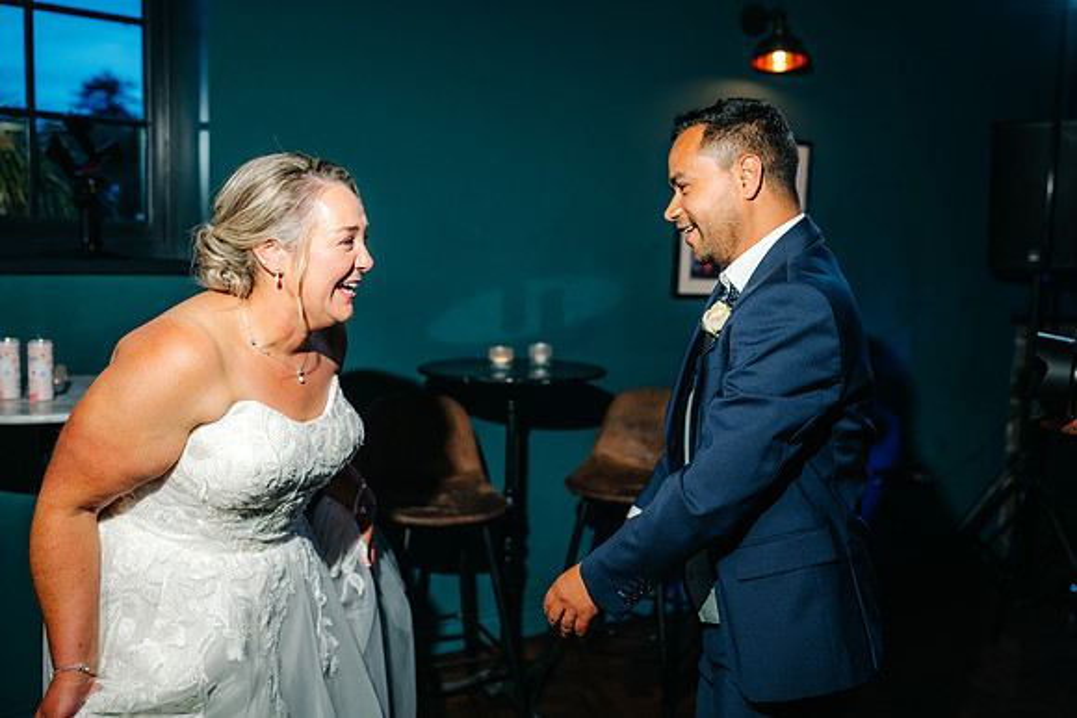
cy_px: 359
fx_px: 1047
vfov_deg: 37.9
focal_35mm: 35
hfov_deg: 54.4
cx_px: 538
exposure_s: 1/200
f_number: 2.5
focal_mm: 35
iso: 400
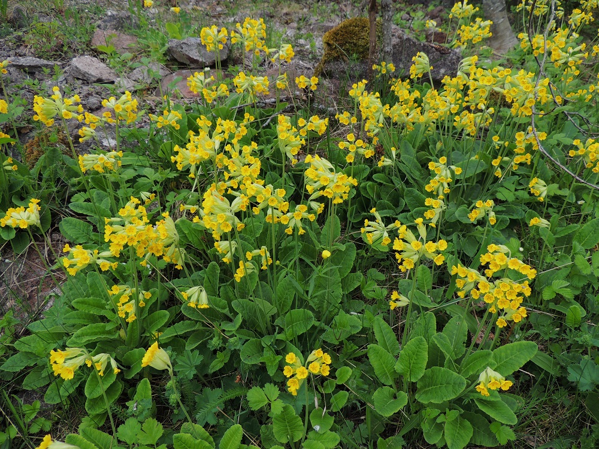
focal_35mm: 24
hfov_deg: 71.6
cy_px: 224
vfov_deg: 56.8
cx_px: 300
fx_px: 415
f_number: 3
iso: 100
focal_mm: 4.3
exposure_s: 1/250
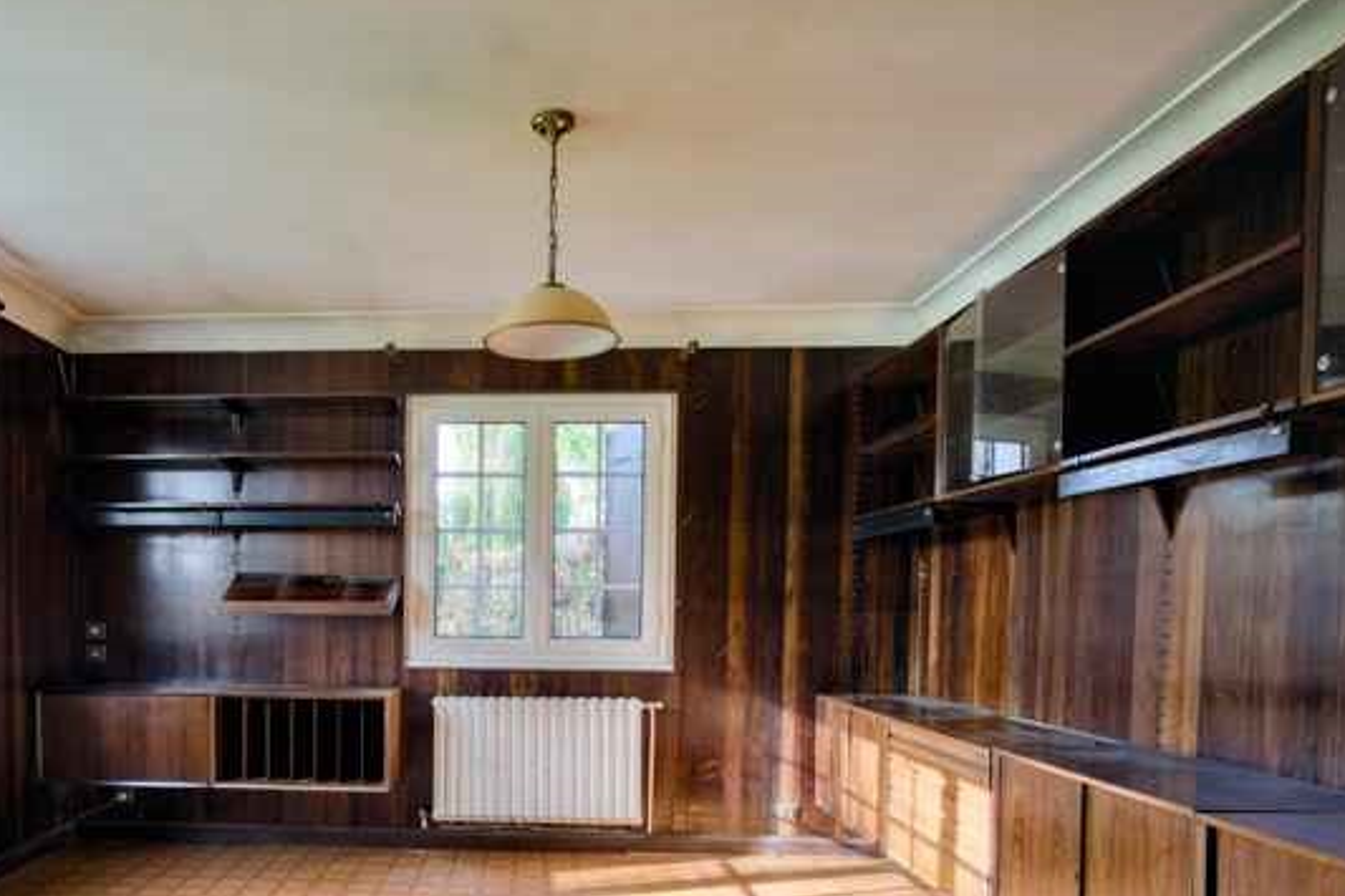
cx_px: 469
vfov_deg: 51.4
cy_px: 642
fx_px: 896
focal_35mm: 24
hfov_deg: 72.0
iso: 800
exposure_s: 1/100
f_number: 8
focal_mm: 16
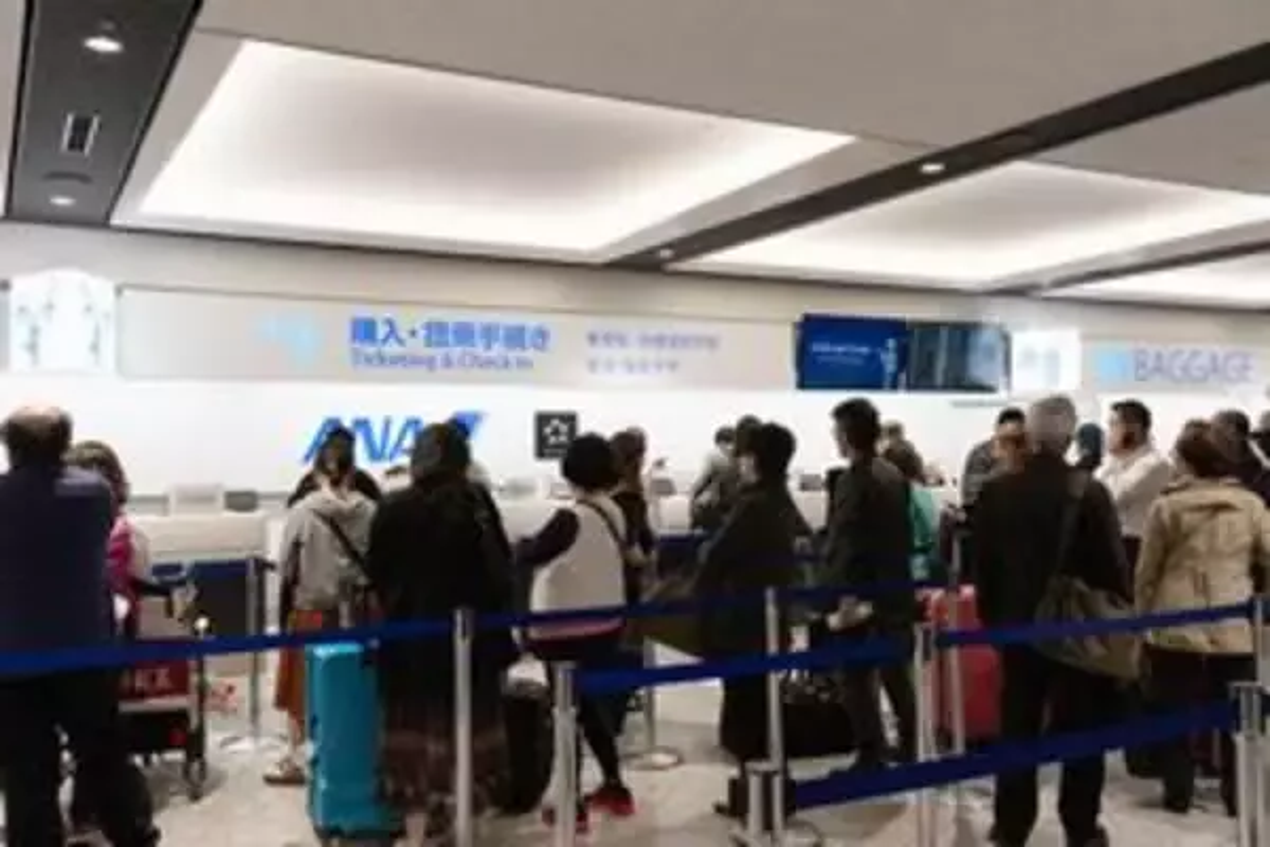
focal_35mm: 31
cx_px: 635
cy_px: 424
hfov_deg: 60.3
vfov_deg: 42.3
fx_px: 1094
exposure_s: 1/40
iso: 400
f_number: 8
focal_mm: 31
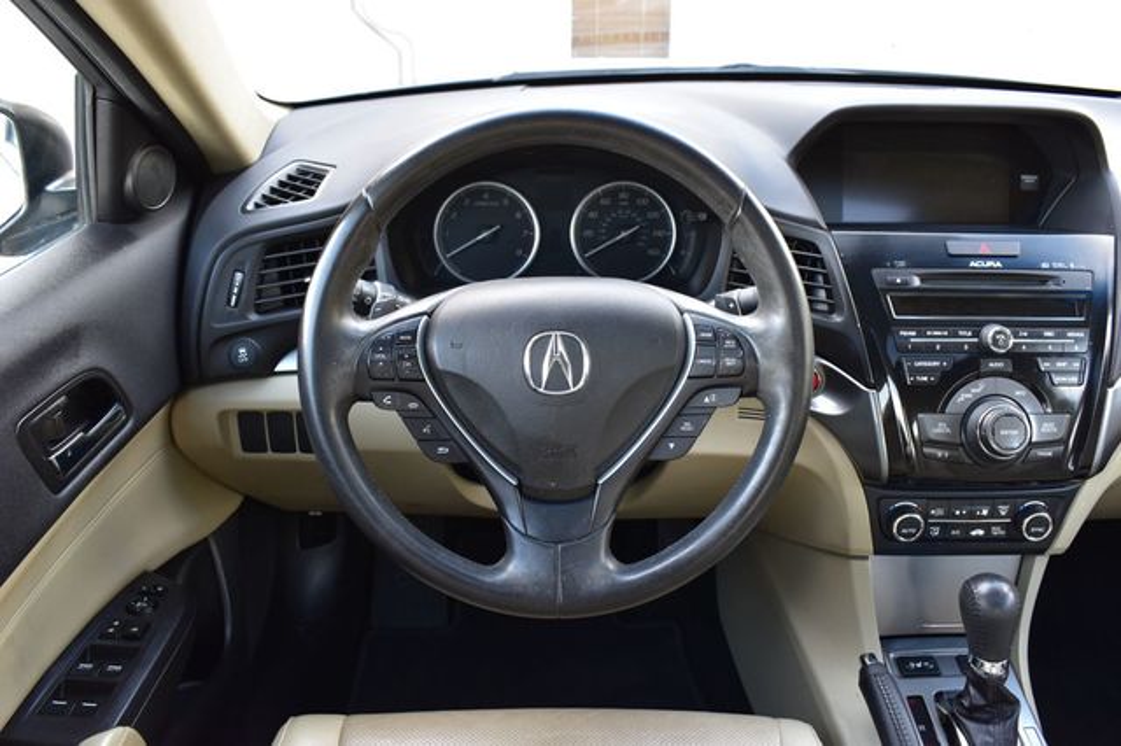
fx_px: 980
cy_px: 373
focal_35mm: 32
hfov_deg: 59.5
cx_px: 560
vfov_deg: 41.7
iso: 400
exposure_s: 1/25
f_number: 7.1
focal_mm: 21
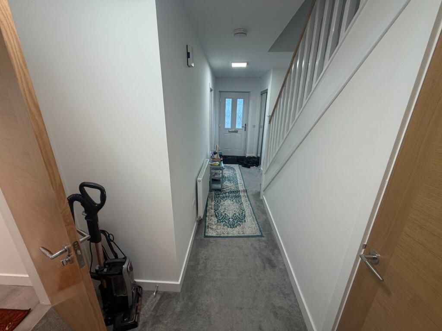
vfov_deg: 85.7
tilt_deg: -18.8
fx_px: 179
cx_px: 221
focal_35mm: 14
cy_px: 166
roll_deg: -0.5
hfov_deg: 102.1
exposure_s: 1/100
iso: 160
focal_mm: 2.22
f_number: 2.2
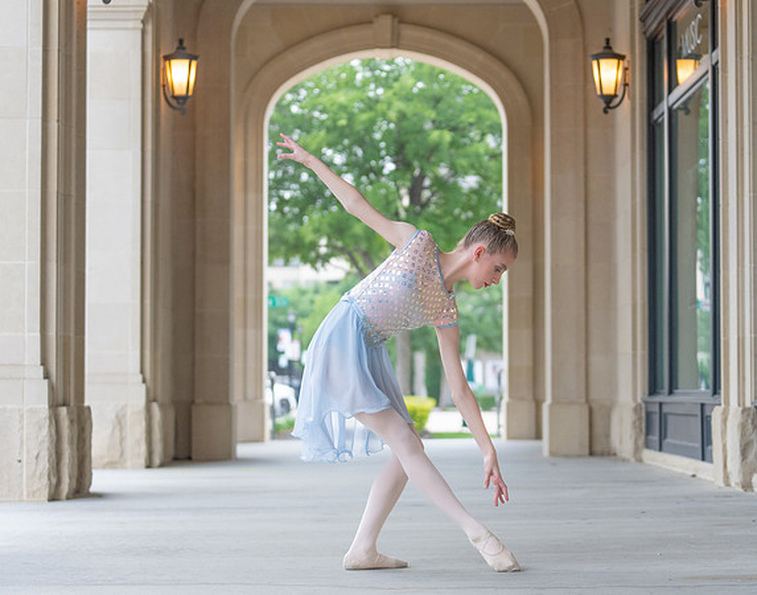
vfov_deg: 18.3
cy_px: 316
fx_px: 1846
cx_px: 413
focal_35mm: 83
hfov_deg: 23.2
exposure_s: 1/320
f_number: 2.8
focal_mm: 70
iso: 800
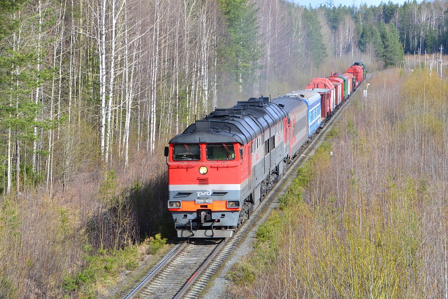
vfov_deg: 10.2
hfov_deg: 15.2
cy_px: 150
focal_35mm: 135
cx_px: 224
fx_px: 1680
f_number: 11
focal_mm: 90
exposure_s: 1/400
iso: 800
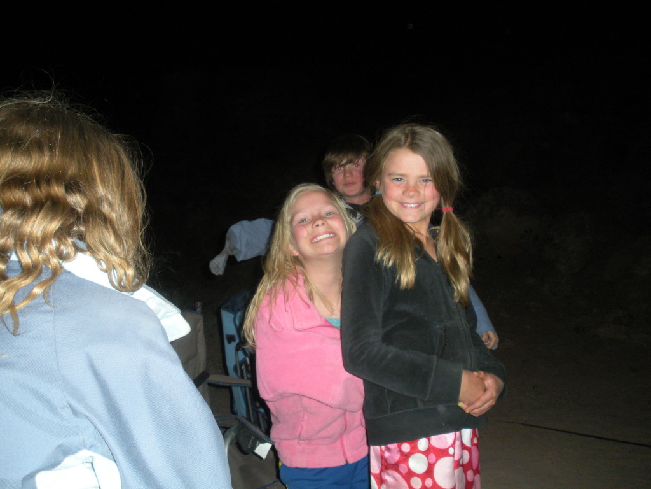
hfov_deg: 51.4
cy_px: 244
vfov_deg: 39.7
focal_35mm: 36
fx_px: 677
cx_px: 326
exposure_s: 1/60
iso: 252
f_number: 3.5
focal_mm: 6.3
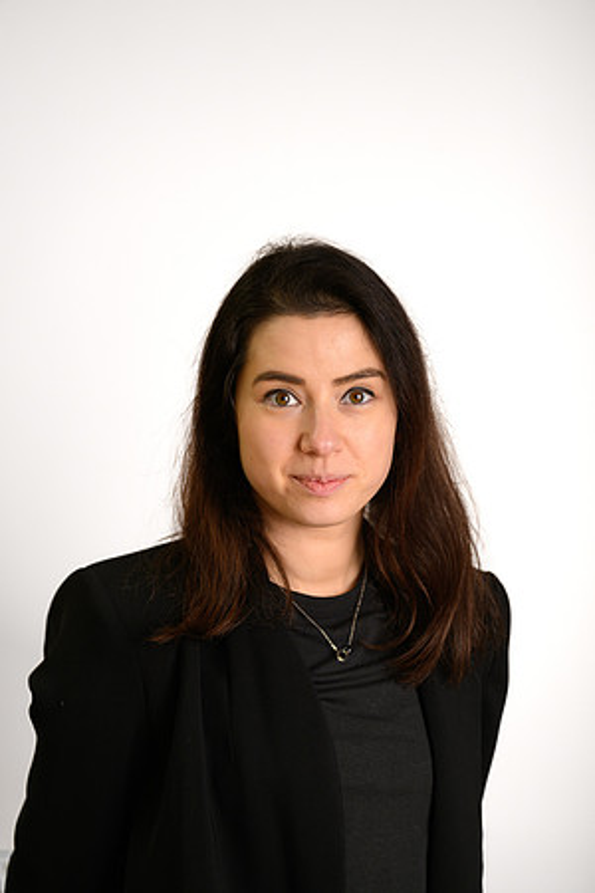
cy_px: 446
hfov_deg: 12.5
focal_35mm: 110
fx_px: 2727
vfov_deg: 18.6
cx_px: 298
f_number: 2.8
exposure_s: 1/200
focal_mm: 110
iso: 160
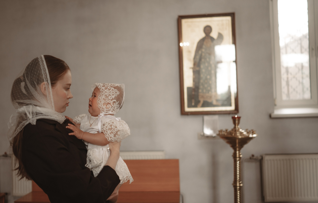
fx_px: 343
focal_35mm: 39
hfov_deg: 49.7
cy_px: 94
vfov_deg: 32.9
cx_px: 146
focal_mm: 35
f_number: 1.8
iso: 400
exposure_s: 1/320
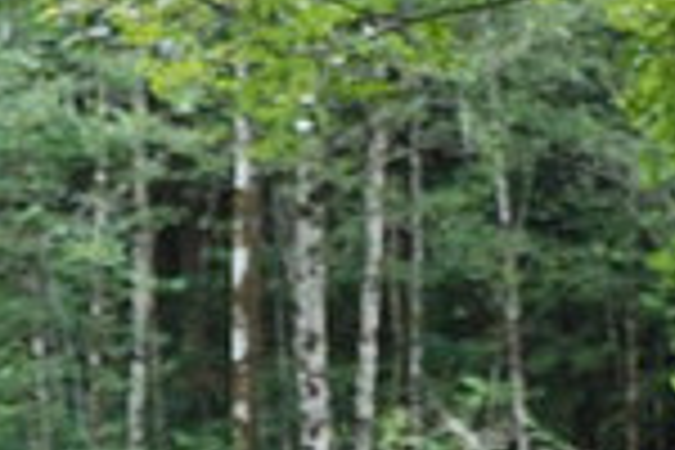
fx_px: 6749
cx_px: 252
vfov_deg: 3.8
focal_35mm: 360
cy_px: 763
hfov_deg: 5.7
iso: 1600
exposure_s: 1/100
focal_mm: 62
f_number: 5.3
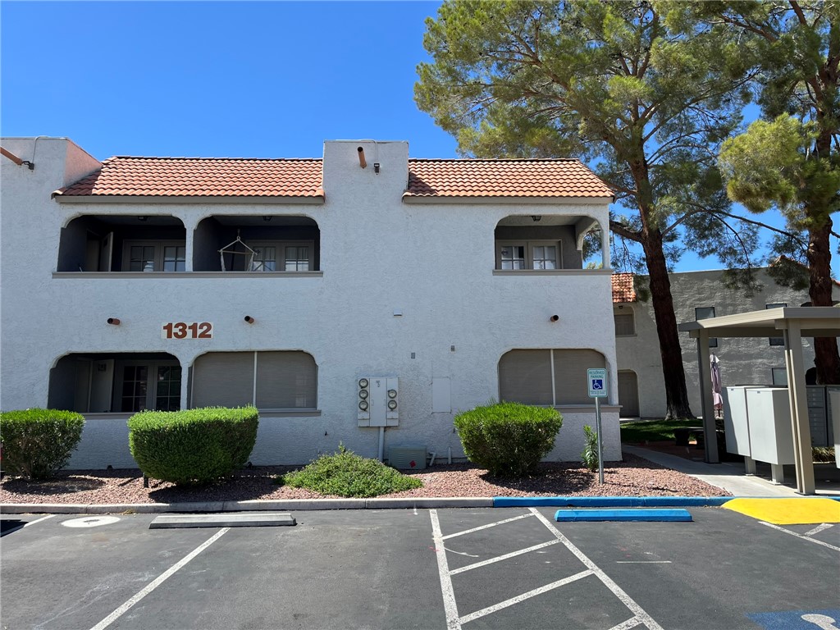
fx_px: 631
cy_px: 315
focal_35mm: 26
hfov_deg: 67.3
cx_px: 420
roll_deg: +0.4
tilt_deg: +6.8
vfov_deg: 53.1
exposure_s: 1/2222
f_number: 1.6
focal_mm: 5.1
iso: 50
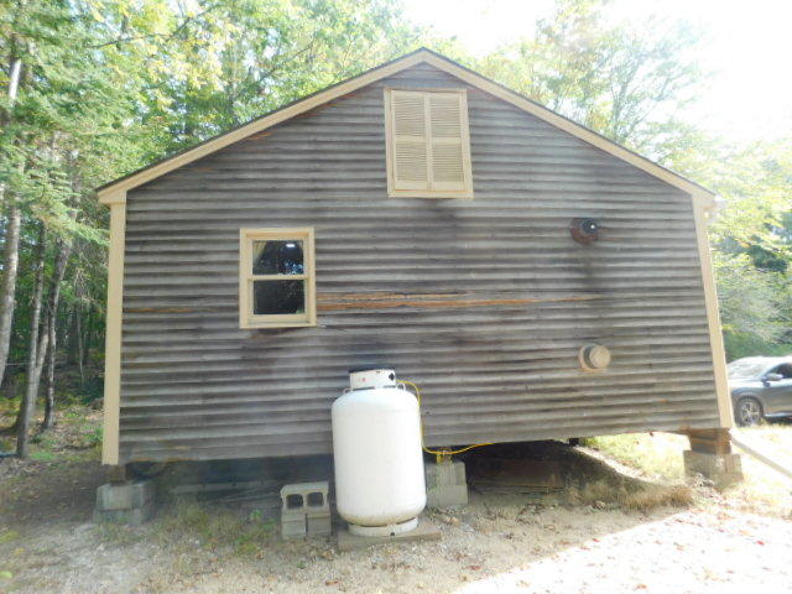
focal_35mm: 23
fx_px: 526
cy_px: 297
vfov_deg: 58.9
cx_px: 396
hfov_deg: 73.9
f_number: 3
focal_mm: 4
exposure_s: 1/100
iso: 125
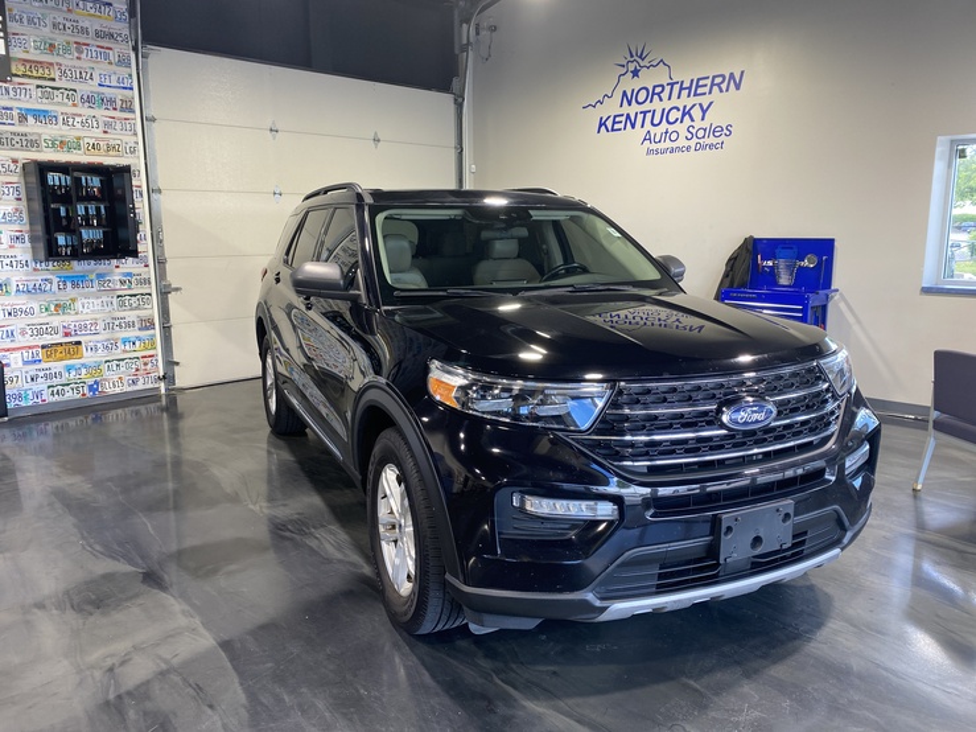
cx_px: 488
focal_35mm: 26
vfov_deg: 53.0
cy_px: 366
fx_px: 733
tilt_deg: -9.9
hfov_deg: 67.3
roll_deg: -0.5
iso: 80
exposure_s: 1/60
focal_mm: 4.25
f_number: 1.8
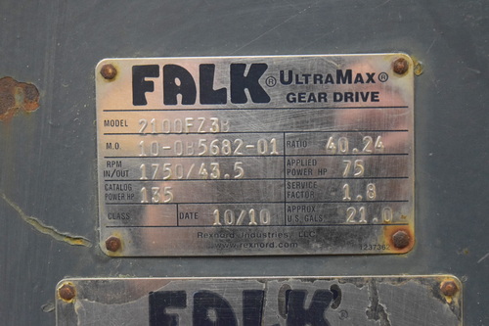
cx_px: 244
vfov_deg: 16.5
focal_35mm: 82
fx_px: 1120
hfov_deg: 24.6
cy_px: 163
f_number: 5.6
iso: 5000
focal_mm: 55
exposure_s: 1/60
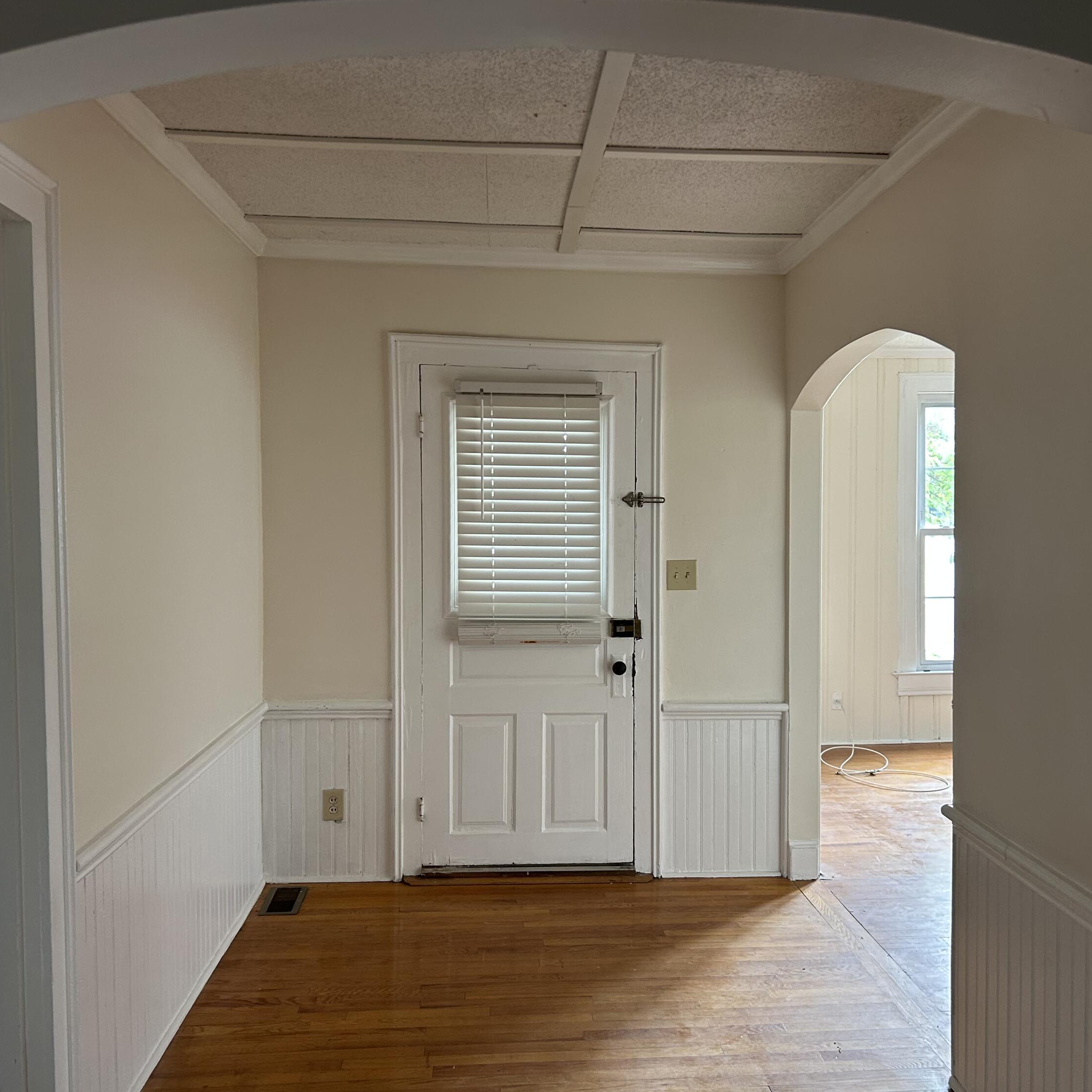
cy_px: 543
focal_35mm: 31
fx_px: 1106
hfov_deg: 52.4
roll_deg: +0.3
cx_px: 606
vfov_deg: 52.5
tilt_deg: -2.9
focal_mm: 5.7
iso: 125
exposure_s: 1/81
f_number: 1.5
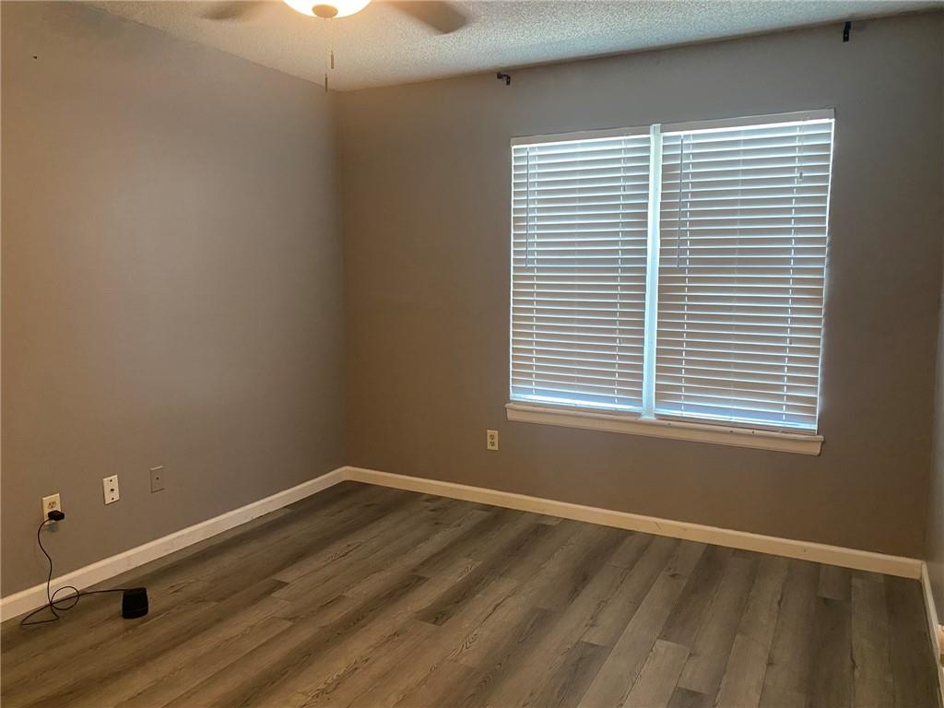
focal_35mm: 26
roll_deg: -0.1
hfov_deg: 67.3
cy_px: 354
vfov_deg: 53.1
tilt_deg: -4.8
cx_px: 472
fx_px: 709
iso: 320
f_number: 1.8
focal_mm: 4.25
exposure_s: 1/60
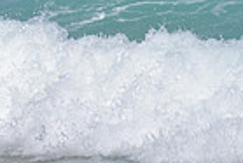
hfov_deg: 0.8
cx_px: -217
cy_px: -23
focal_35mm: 2561
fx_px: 17305
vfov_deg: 0.5
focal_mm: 500
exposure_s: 1/2000
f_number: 5.6
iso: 80
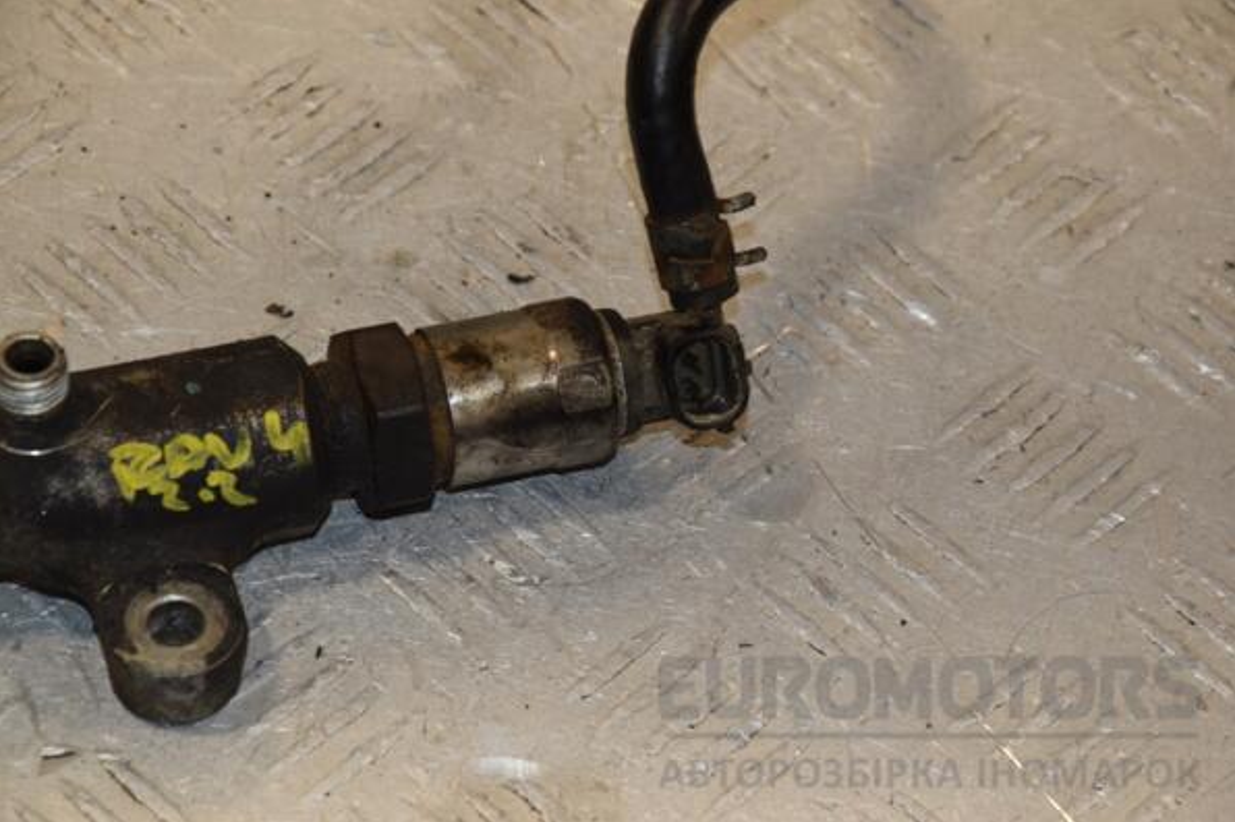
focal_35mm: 159
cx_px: 620
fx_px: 5436
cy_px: 412
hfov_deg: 13.0
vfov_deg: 8.7
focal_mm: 105
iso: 800
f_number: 9
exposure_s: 1/200
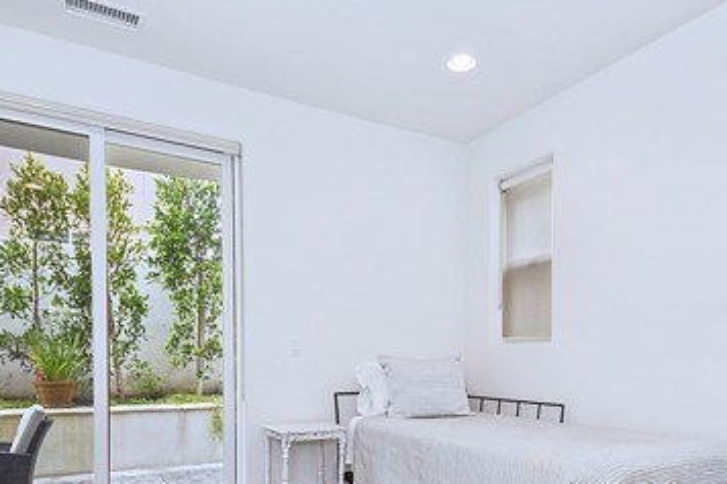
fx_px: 545
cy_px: 358
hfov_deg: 67.4
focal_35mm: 27
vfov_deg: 46.3
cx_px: 384
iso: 320
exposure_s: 1/80
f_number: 8
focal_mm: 10
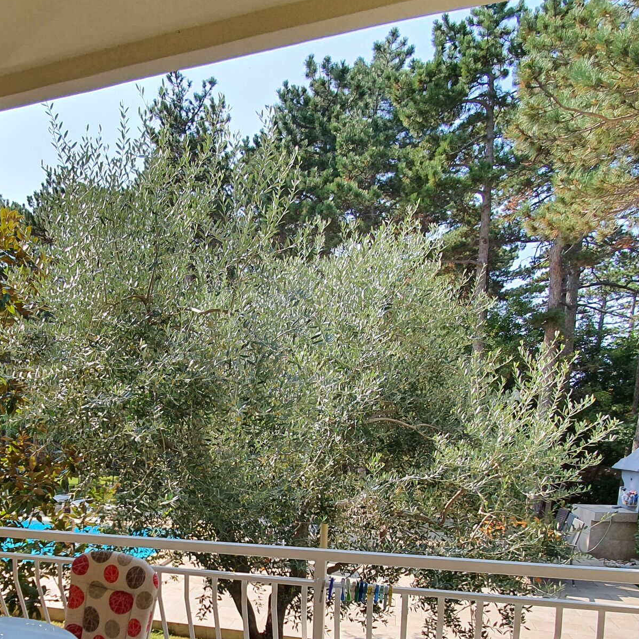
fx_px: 564
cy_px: 529
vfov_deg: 54.2
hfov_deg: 56.1
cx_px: 158
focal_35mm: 27
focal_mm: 1.8
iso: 50
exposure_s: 1/380
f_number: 2.2
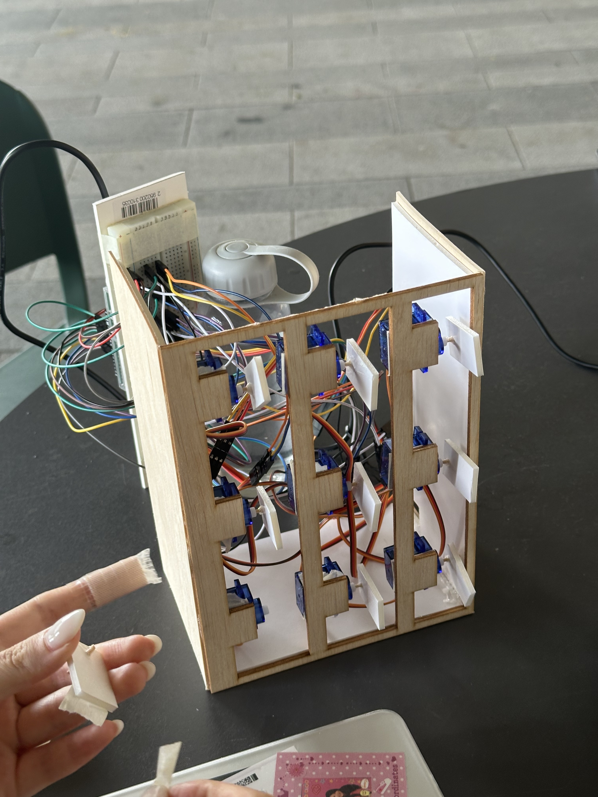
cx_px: 299
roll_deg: +2.8
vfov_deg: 39.7
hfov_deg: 30.3
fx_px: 1106
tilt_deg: -33.4
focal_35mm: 48
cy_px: 398
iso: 80
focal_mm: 6.86
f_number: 1.78
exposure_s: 1/70
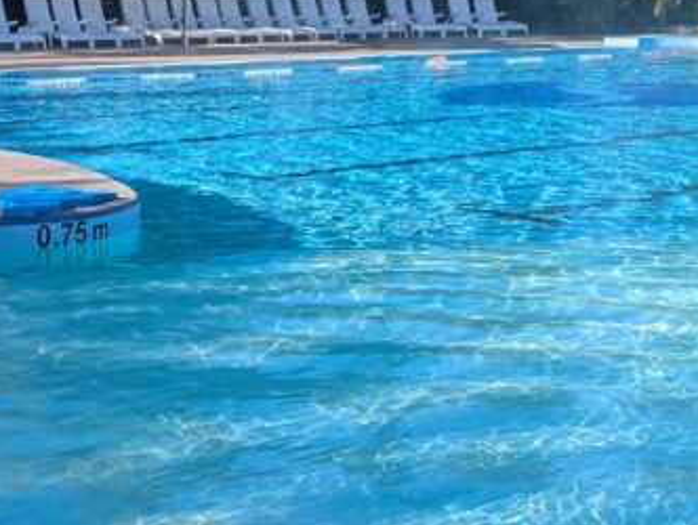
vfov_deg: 19.2
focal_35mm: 77
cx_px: 80
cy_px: 257
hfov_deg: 24.6
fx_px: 1555
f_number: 1.89
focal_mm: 5.43
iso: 42
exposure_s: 1/1340
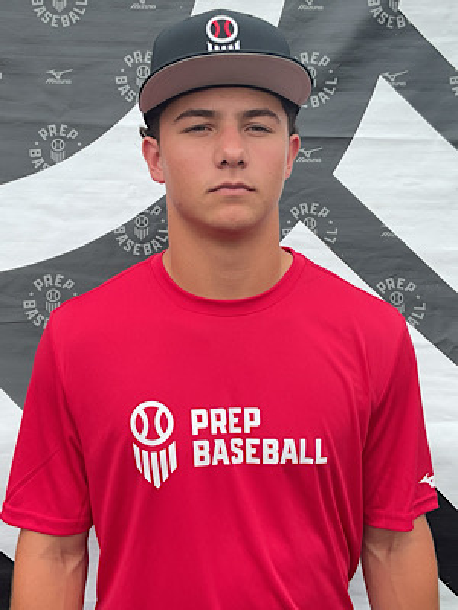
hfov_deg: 48.2
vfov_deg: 61.7
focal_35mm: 29
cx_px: 229
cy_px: 305
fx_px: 512
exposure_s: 1/606
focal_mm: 3
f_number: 1.8
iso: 16
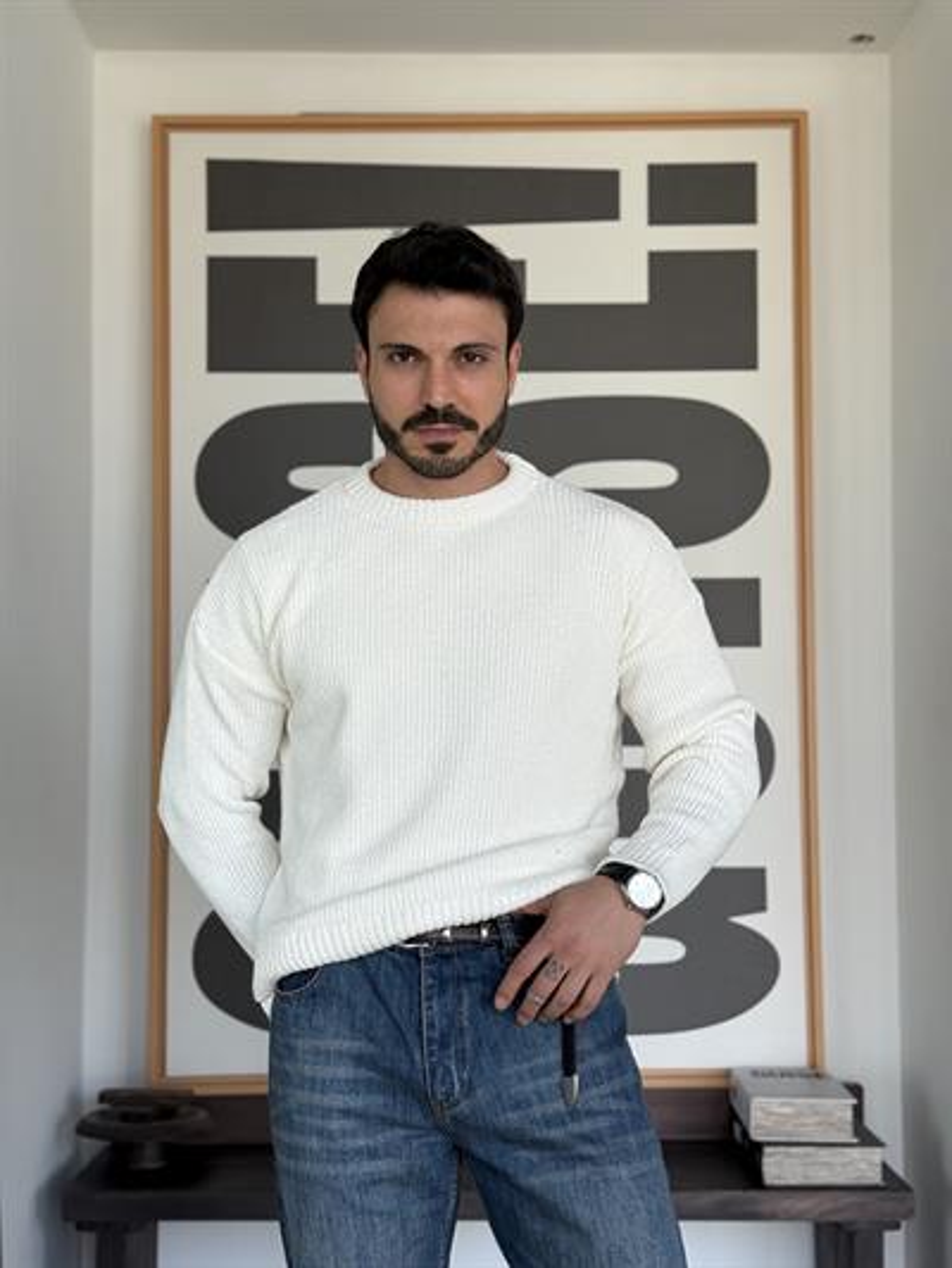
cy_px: 634
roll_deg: +0.0
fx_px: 1759
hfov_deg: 30.3
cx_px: 476
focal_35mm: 48
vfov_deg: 39.6
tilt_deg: +3.1
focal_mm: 6.76
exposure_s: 1/212
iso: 64
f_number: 1.78
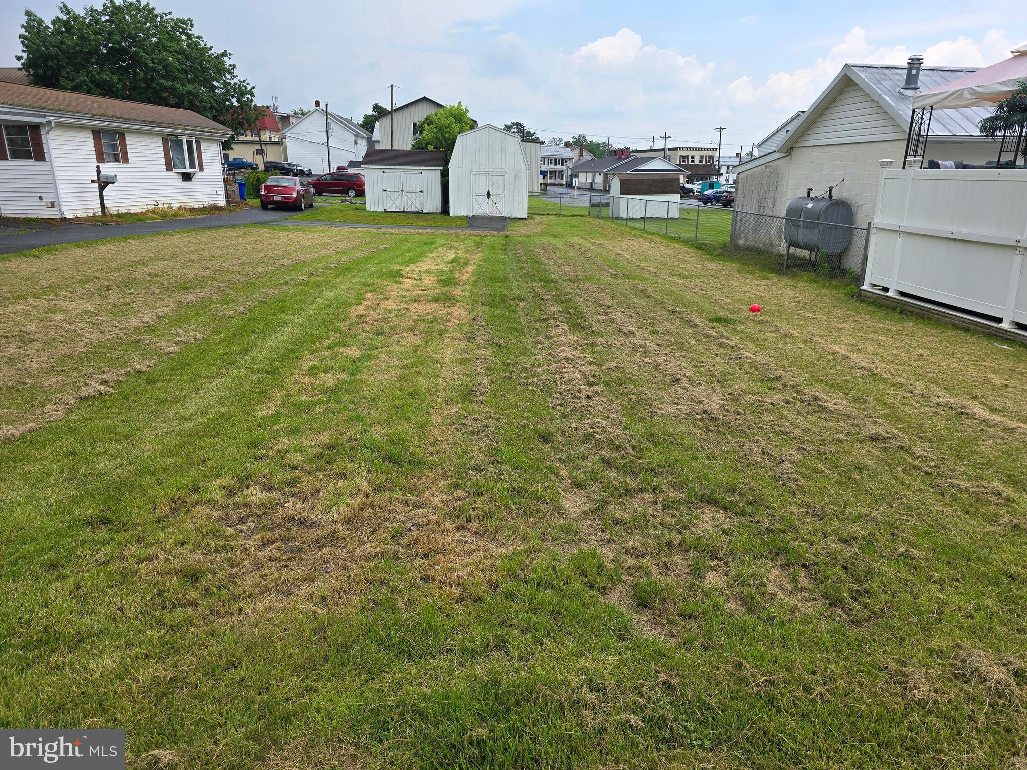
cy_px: 385
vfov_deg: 58.9
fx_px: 682
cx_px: 514
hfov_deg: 73.9
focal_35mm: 23
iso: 12
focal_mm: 6.3
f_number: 1.7
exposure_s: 1/474
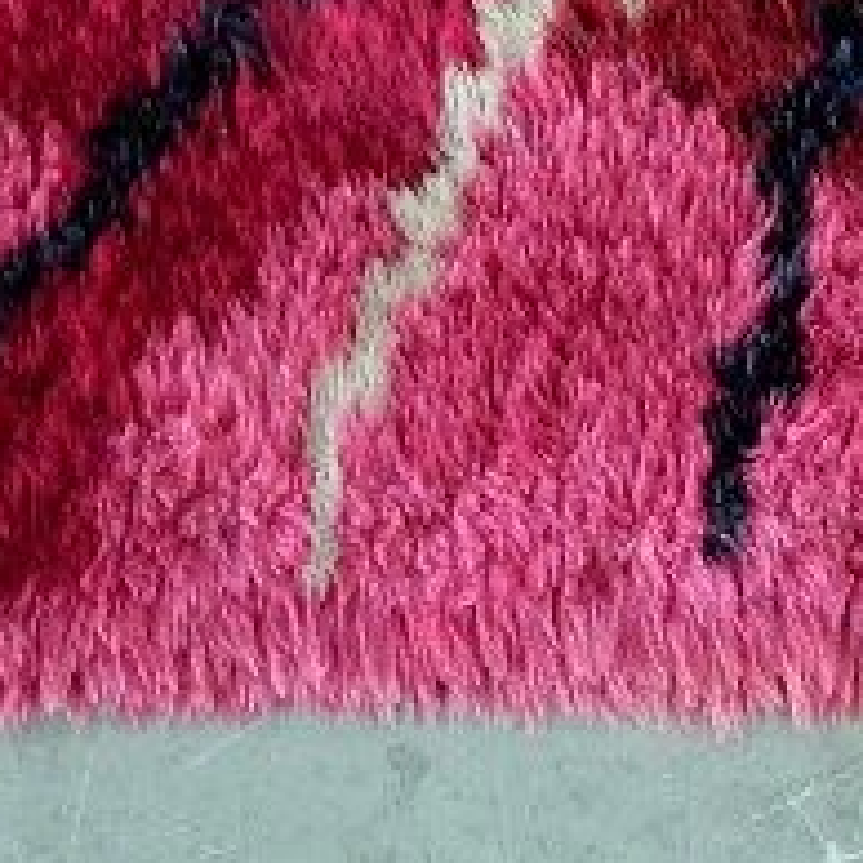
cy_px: -832
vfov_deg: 10.0
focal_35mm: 162
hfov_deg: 10.5
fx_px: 4569
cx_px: 1250
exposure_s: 1/27
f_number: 4
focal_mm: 19.2
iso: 2000
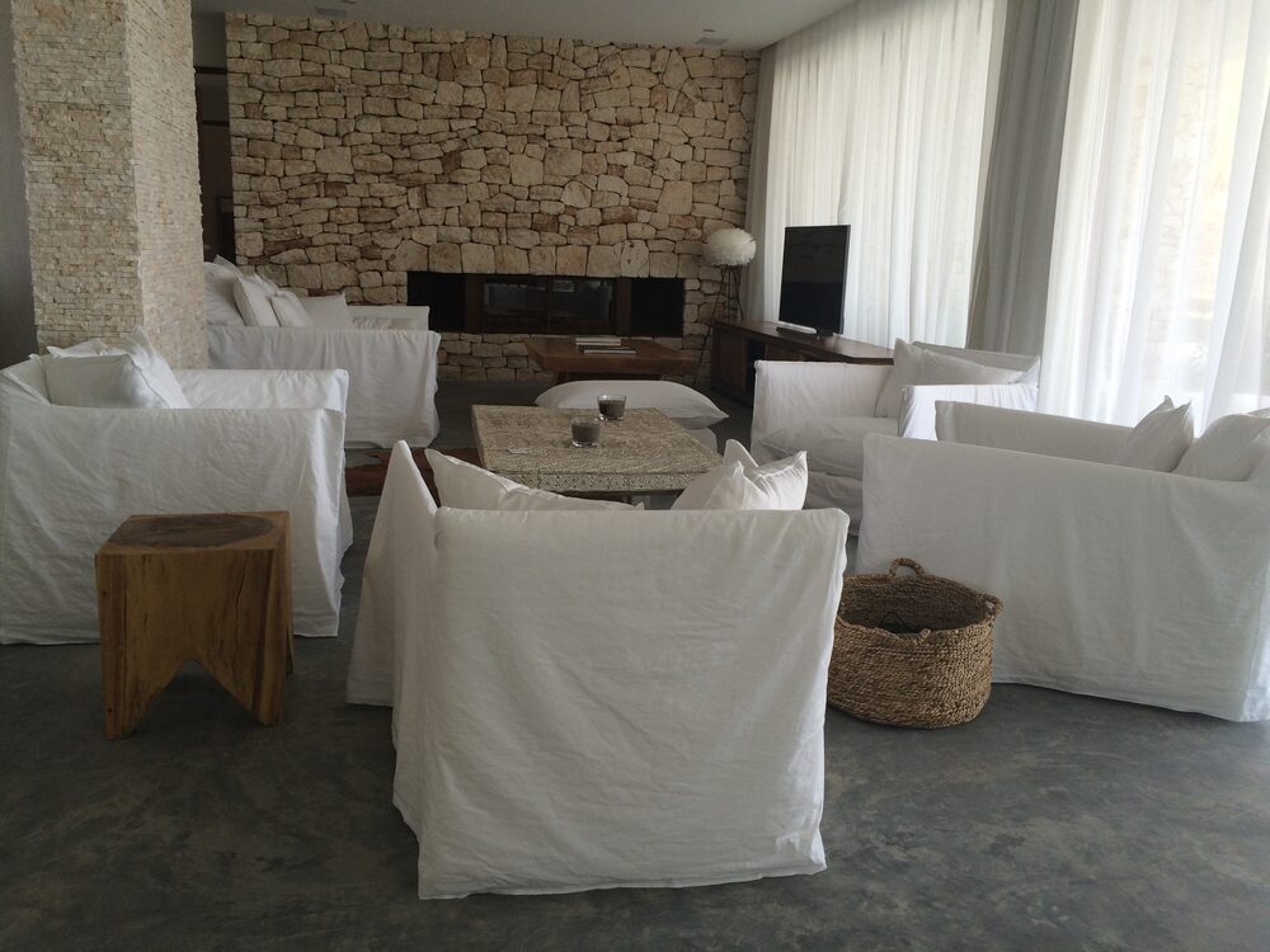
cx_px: 635
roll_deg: -1.4
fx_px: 1064
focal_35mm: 29
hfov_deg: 61.7
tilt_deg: -13.2
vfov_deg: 48.2
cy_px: 476
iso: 50
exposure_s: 1/120
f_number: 2.2
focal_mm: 4.15
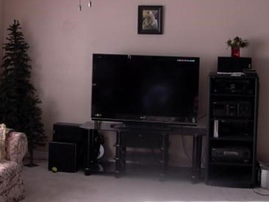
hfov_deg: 29.3
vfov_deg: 22.1
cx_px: 106
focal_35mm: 66
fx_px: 513
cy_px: 52
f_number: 2.61
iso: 100
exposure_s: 1/140
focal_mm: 8.19
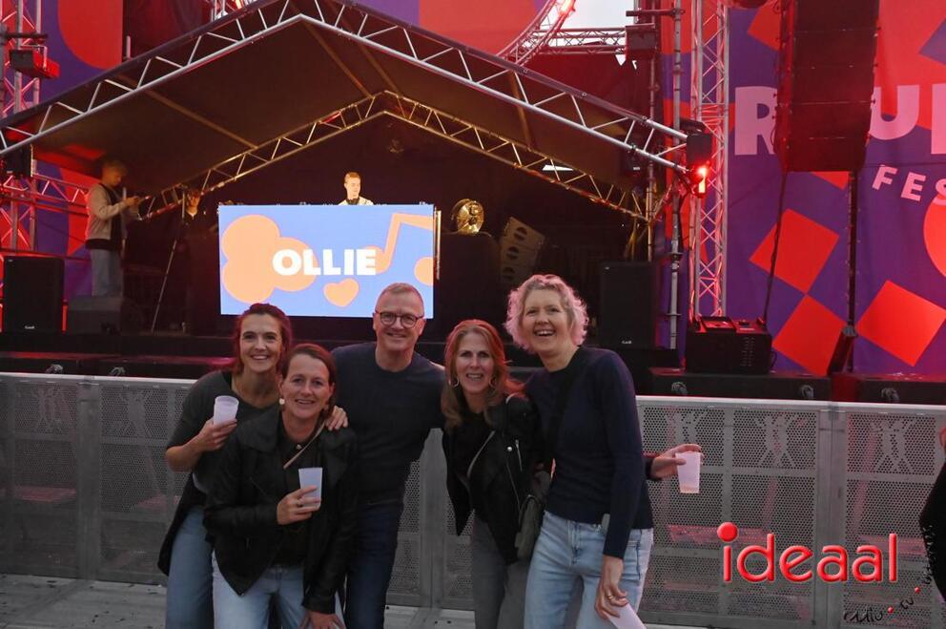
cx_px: 473
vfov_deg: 43.5
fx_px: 787
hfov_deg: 62.0
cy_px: 314
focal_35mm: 30
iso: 8000
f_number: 8
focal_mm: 30
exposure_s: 1/250
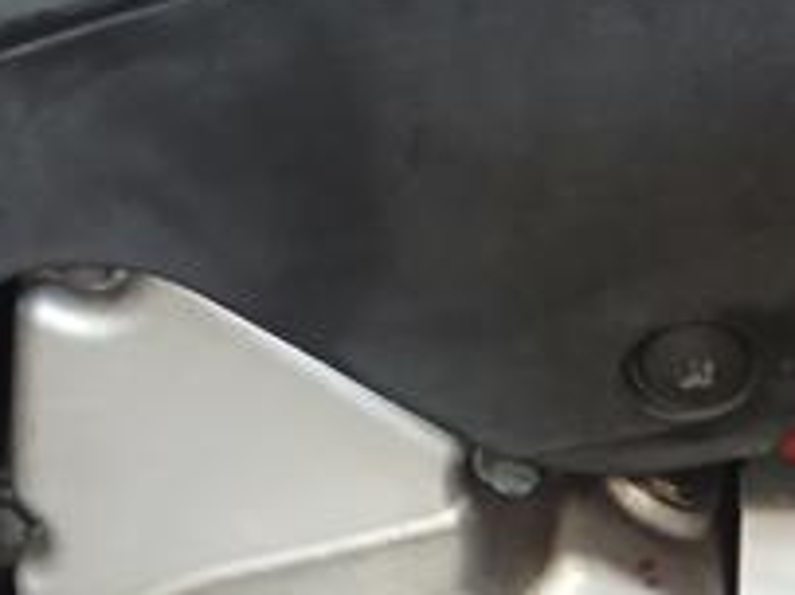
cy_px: 791
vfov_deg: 16.9
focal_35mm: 82
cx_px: 670
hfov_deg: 23.4
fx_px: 1882
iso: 250
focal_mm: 3.98
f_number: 1.8
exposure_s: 1/60
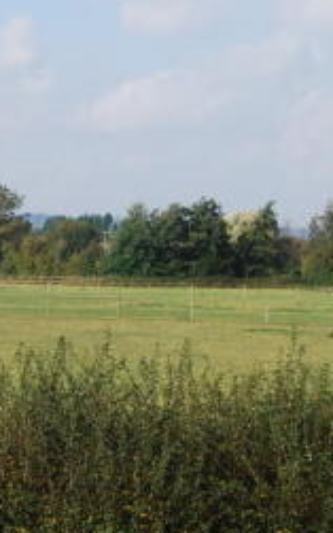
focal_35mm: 123
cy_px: 194
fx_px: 1790
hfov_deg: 10.3
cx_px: -175
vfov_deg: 16.9
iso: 100
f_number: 7.1
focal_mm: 31
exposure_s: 1/200
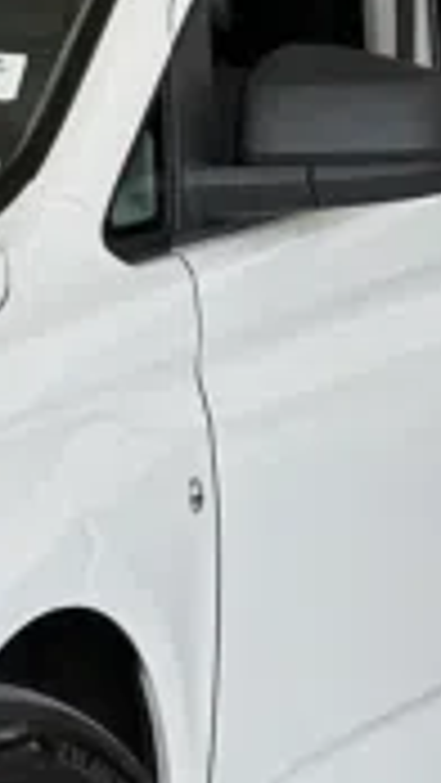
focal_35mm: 309
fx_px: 6417
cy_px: 392
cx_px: -423
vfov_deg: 7.0
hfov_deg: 3.9
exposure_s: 1/121
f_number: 2.8
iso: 125
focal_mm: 9
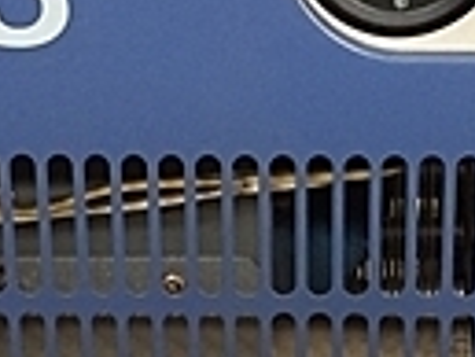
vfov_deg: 10.1
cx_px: 302
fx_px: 1978
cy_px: 453
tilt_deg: -24.5
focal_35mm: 144
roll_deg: +1.7
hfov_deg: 13.7
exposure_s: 1/30
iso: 64
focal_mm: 4.15
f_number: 2.2
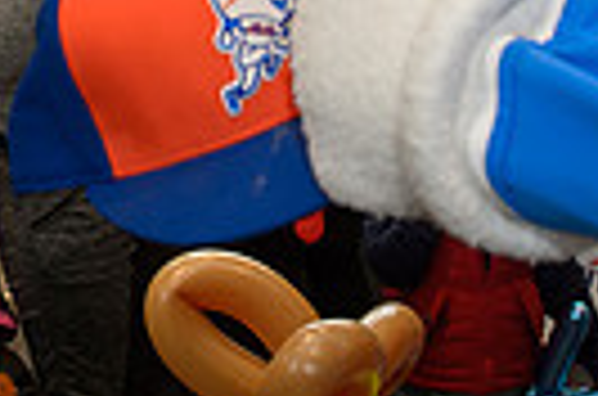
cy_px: -180
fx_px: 1740
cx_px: 99
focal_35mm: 105
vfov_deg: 12.4
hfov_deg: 19.3
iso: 800
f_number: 4.5
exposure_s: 1/125
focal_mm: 24
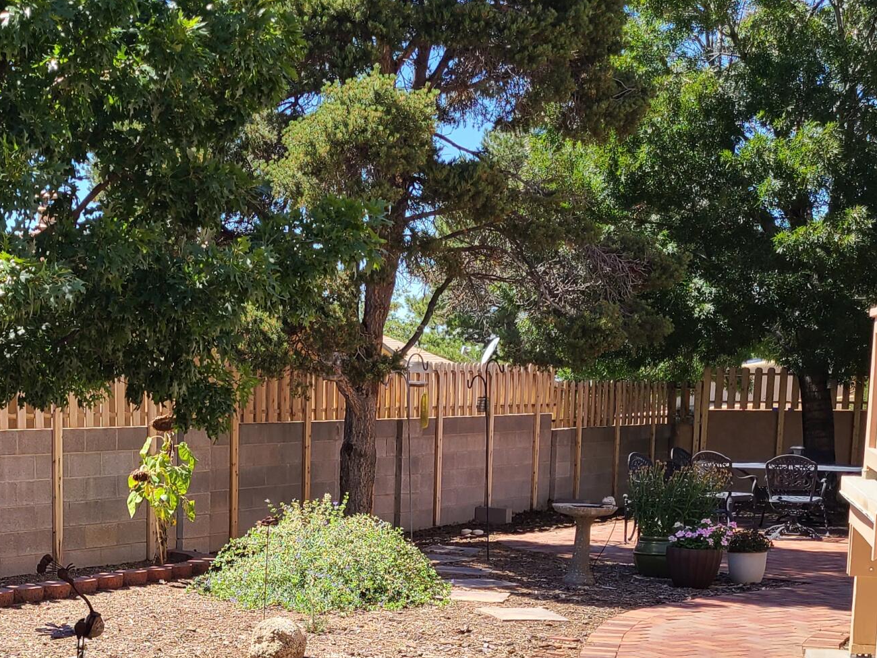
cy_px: 567
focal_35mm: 60
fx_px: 1520
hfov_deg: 30.8
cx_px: 98
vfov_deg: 23.9
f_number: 1.8
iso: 40
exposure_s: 1/1073
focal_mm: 5.4
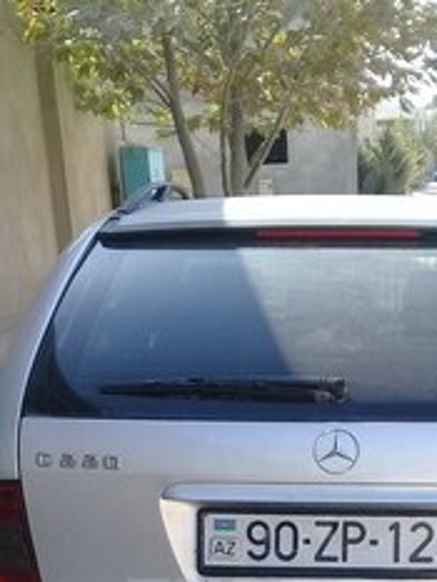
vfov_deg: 27.4
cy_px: 607
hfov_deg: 22.1
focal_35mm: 66
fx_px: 1110
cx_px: 320
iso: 50
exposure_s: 1/427
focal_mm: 3.3
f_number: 2.2
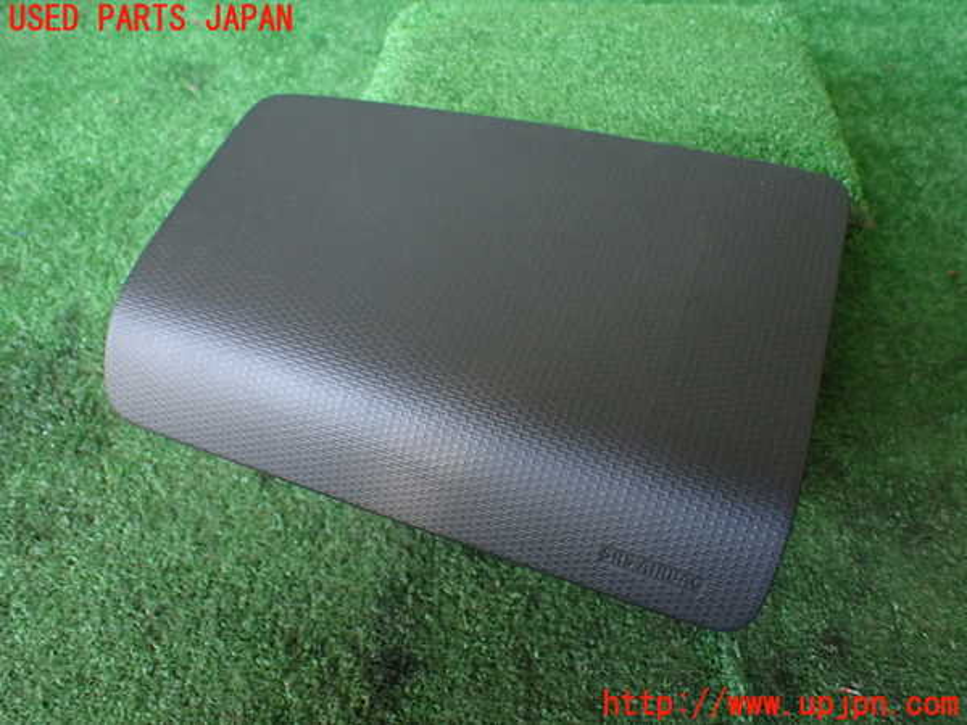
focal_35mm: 30
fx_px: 838
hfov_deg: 60.0
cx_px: 484
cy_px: 362
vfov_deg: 46.8
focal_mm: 5.4
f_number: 2.3
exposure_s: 1/125
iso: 640
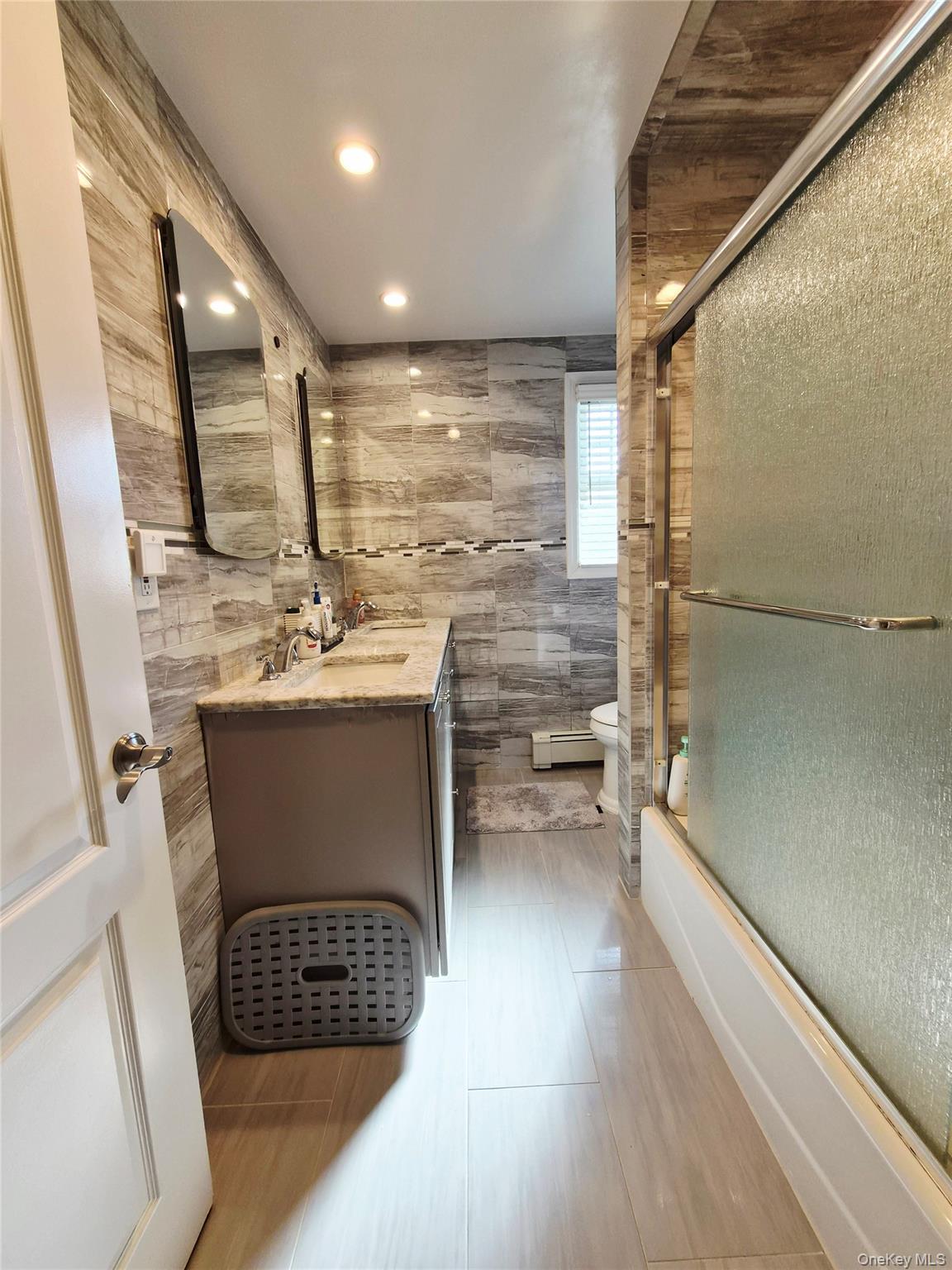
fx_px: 477
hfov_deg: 89.9
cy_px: 635
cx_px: 476
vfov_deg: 106.2
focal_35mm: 13
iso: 40
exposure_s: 1/60.2
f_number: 2.2
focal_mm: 1.7
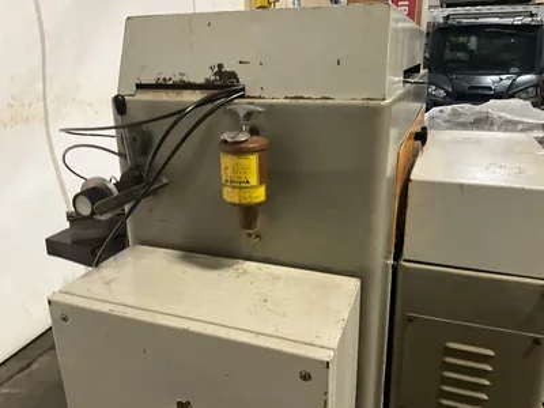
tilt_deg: -19.5
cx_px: 272
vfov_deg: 48.2
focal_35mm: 29
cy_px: 204
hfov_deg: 61.7
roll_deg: +1.9
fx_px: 456
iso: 320
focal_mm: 3
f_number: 1.8
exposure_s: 1/46
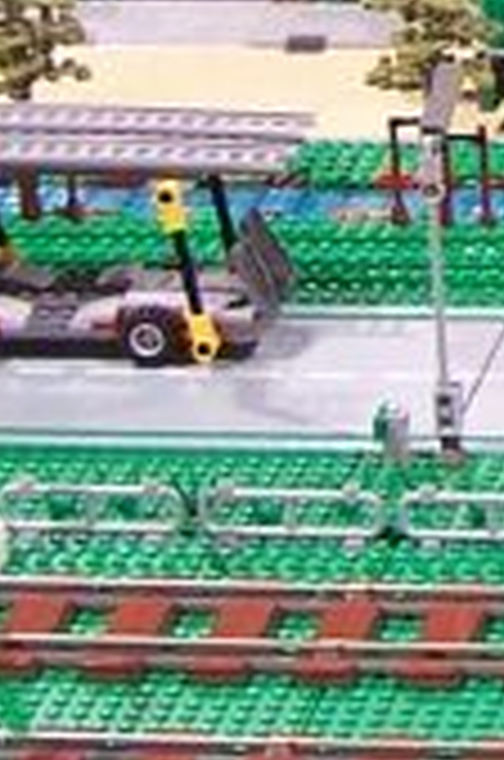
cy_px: -153
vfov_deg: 8.5
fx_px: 5060
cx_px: 1490
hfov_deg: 5.4
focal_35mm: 240
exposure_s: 1/6
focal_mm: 6.3
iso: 80
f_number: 2.8
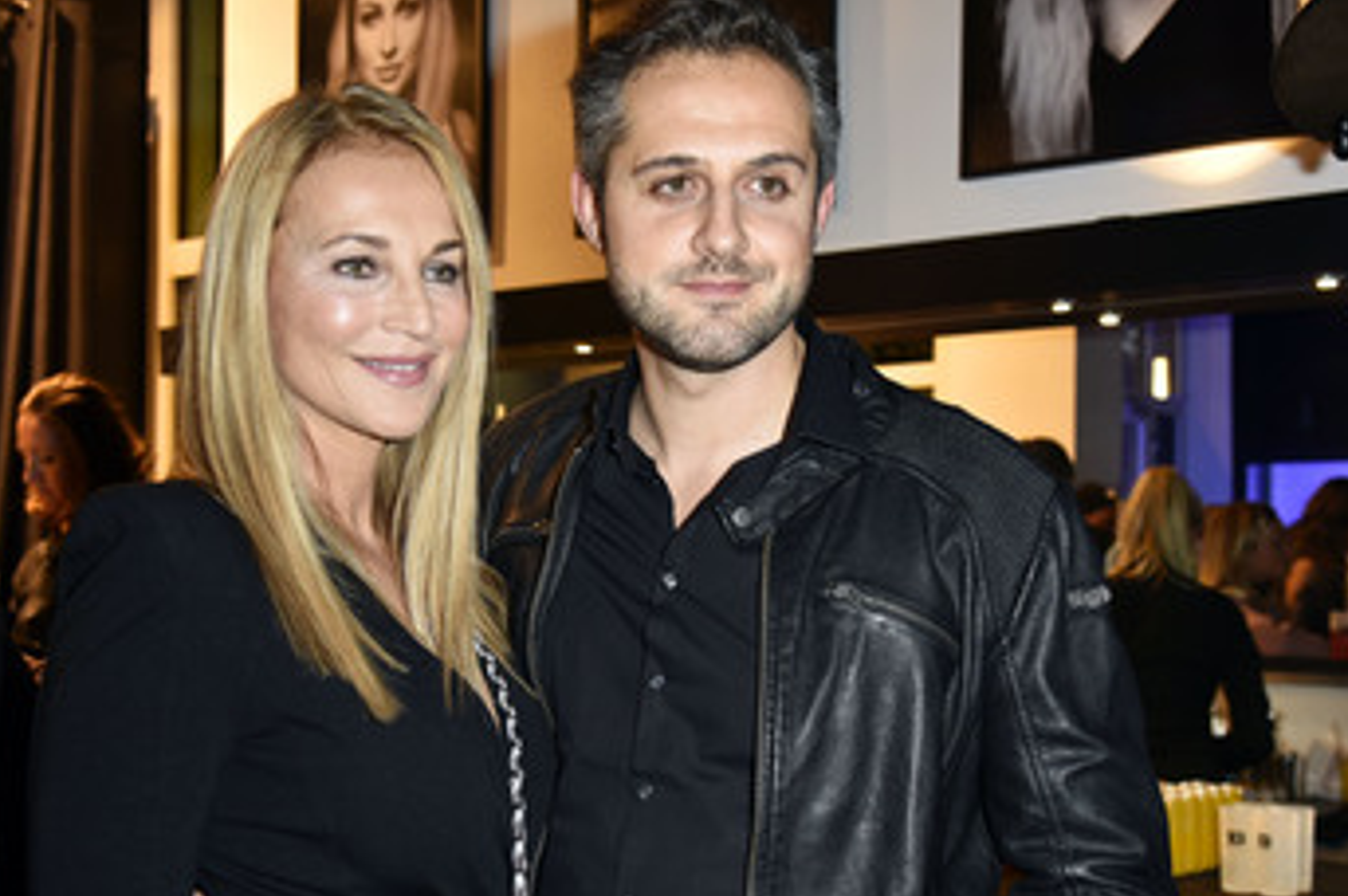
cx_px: 643
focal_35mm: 50
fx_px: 1870
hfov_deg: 39.6
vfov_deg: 26.9
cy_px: 511
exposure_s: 1/40
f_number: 5
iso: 800
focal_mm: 38
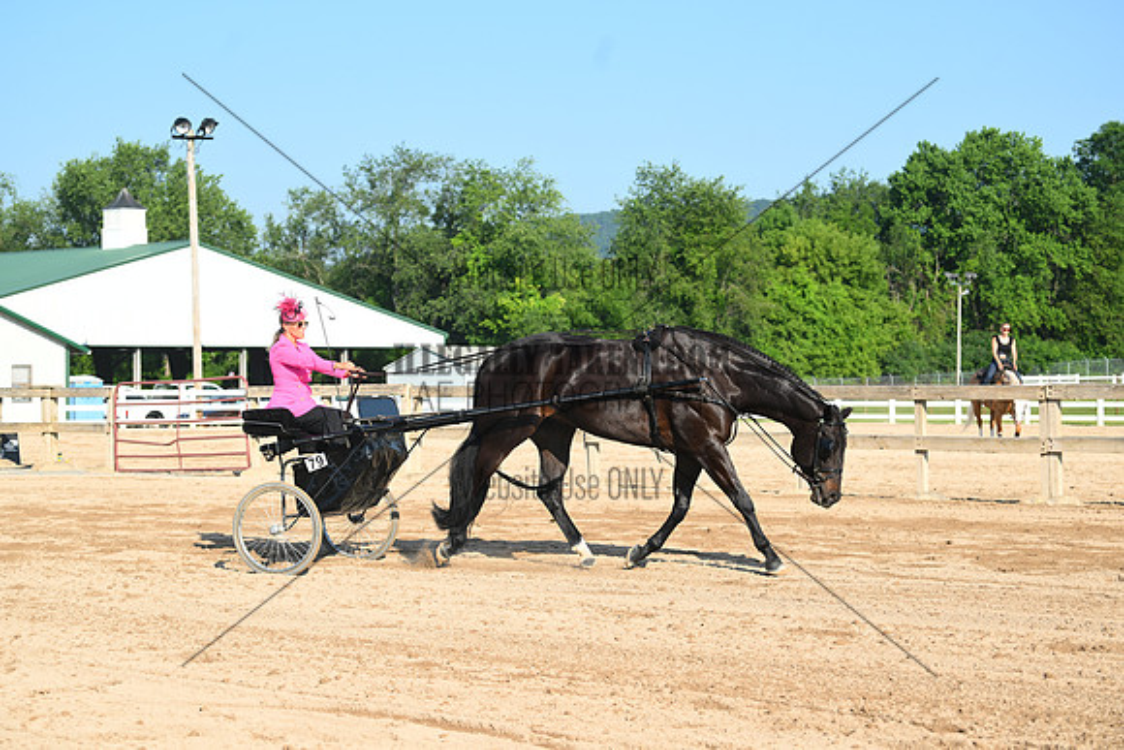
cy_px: 375
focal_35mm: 75
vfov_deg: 18.2
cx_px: 562
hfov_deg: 27.0
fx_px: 2342
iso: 250
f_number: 5
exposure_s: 1/1166
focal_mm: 75
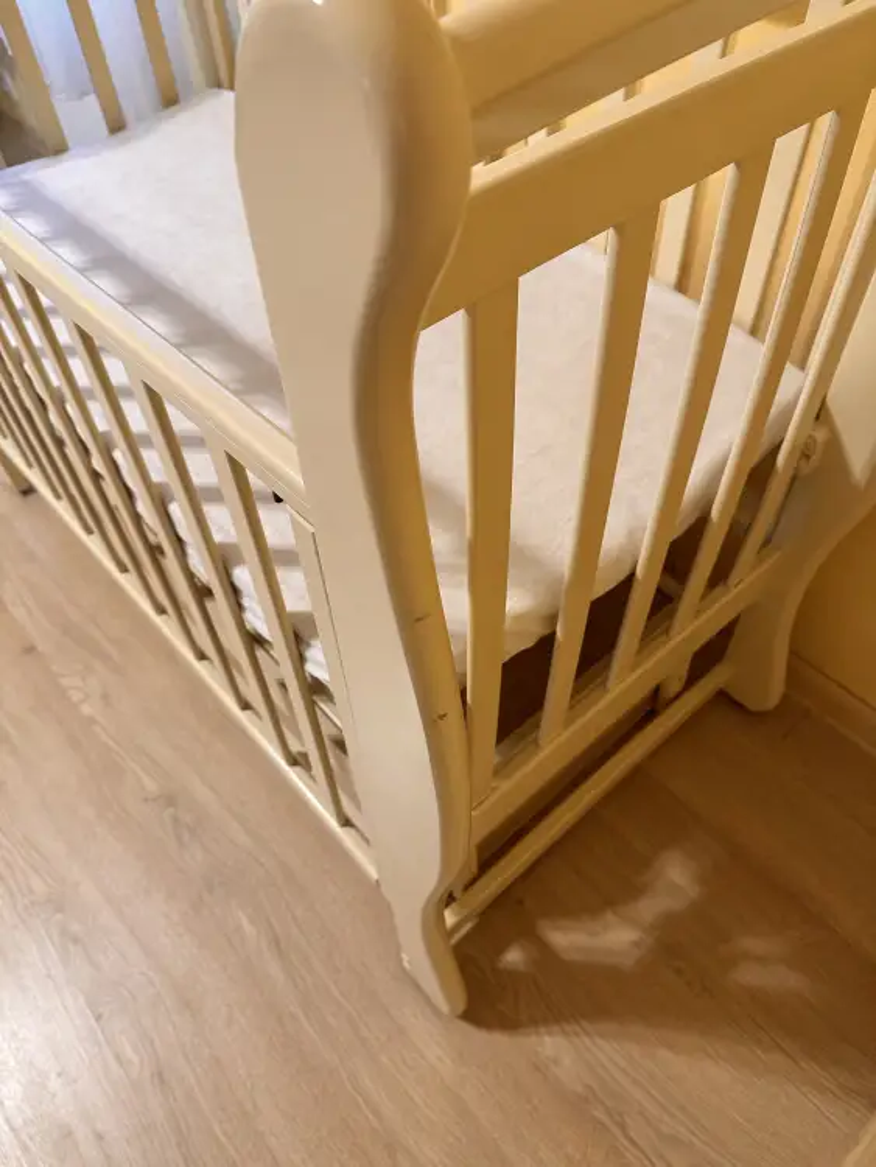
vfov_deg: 71.6
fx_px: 809
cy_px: 584
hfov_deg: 56.8
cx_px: 438
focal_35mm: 24
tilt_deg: -50.1
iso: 200
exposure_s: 1/50
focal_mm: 6.86
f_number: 1.78
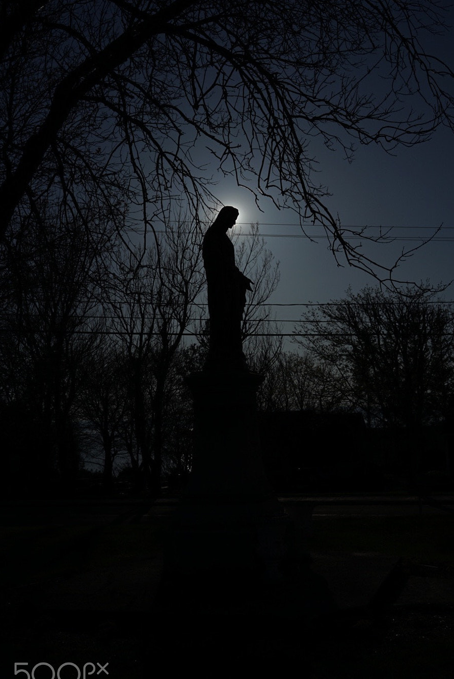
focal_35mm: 42
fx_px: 793
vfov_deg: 46.4
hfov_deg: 31.9
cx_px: 255
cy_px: 334
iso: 100
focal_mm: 35
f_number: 6.3
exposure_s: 1/6400
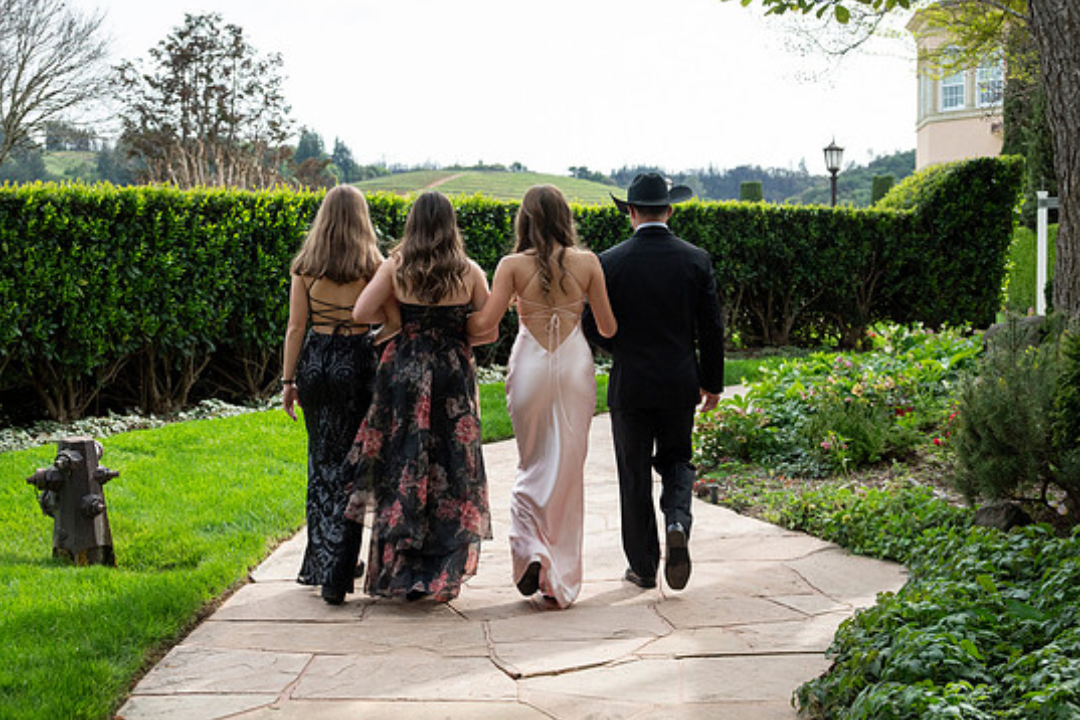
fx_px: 1620
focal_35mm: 54
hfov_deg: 36.9
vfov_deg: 25.1
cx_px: 569
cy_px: 347
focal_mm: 50
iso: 1250
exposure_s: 1/3200
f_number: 5.6
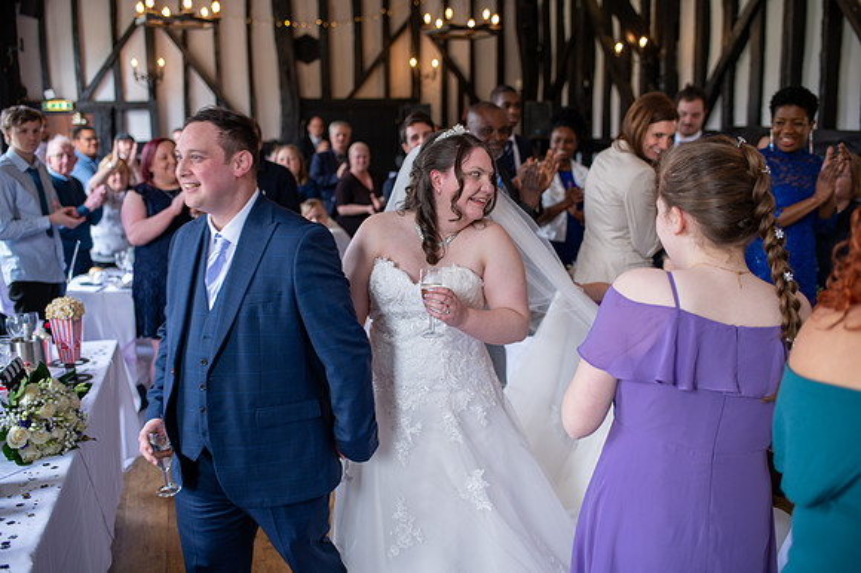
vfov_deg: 37.8
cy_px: 286
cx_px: 430
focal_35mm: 35
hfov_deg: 54.5
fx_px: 837
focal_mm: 35
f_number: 2.5
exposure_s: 1/100
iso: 320
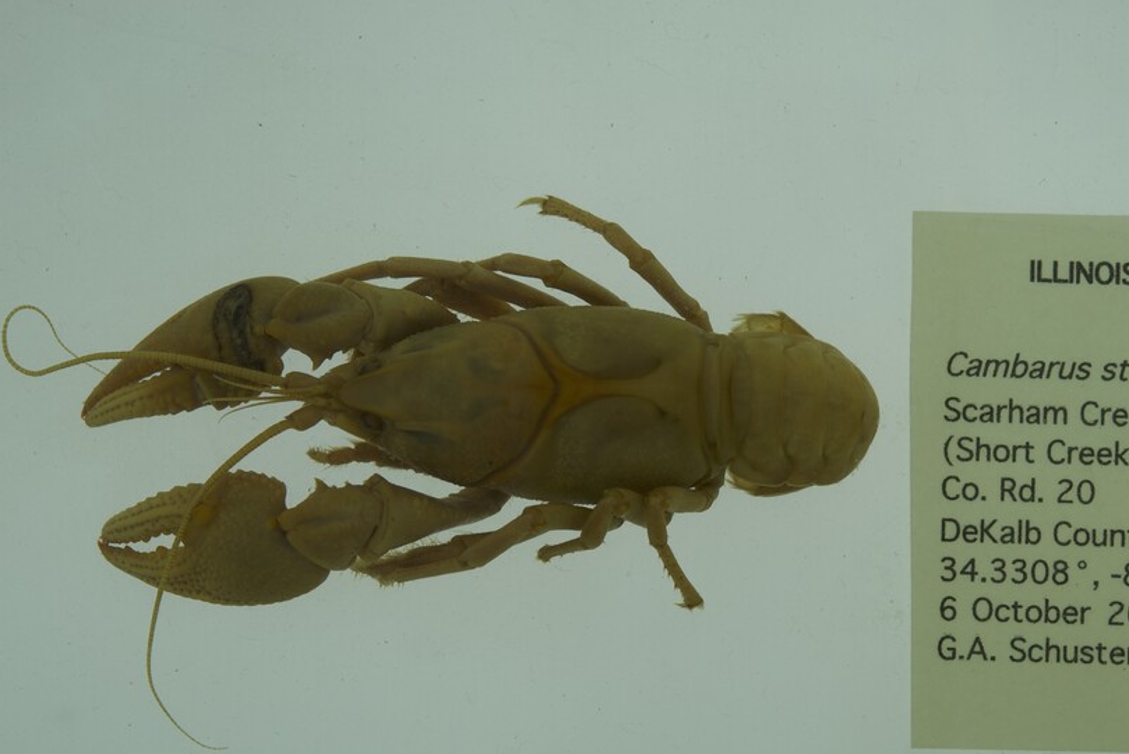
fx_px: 2792
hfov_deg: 22.7
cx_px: 795
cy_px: 502
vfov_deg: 15.3
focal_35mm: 89
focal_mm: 60
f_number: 9
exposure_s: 1/100
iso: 50
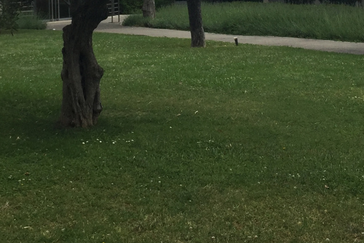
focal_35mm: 84
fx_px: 849
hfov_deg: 24.2
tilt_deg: +2.1
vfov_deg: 15.5
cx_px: 166
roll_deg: +1.0
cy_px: -65
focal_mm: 4.15
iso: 32
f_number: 2.2
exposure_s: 1/2475
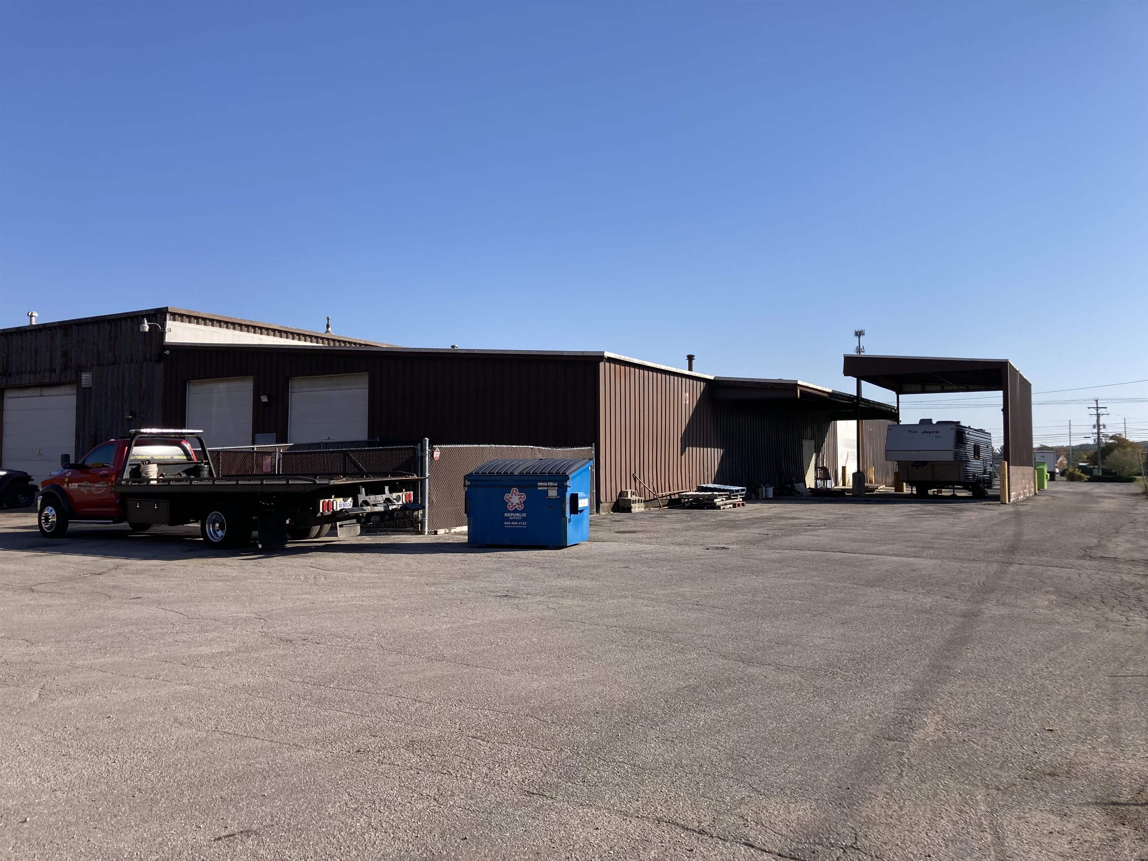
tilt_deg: +2.9
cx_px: 574
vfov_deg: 49.7
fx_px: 929
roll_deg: -0.1
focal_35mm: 28
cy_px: 430
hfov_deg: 63.4
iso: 20
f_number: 1.8
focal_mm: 3.99
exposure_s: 1/2024
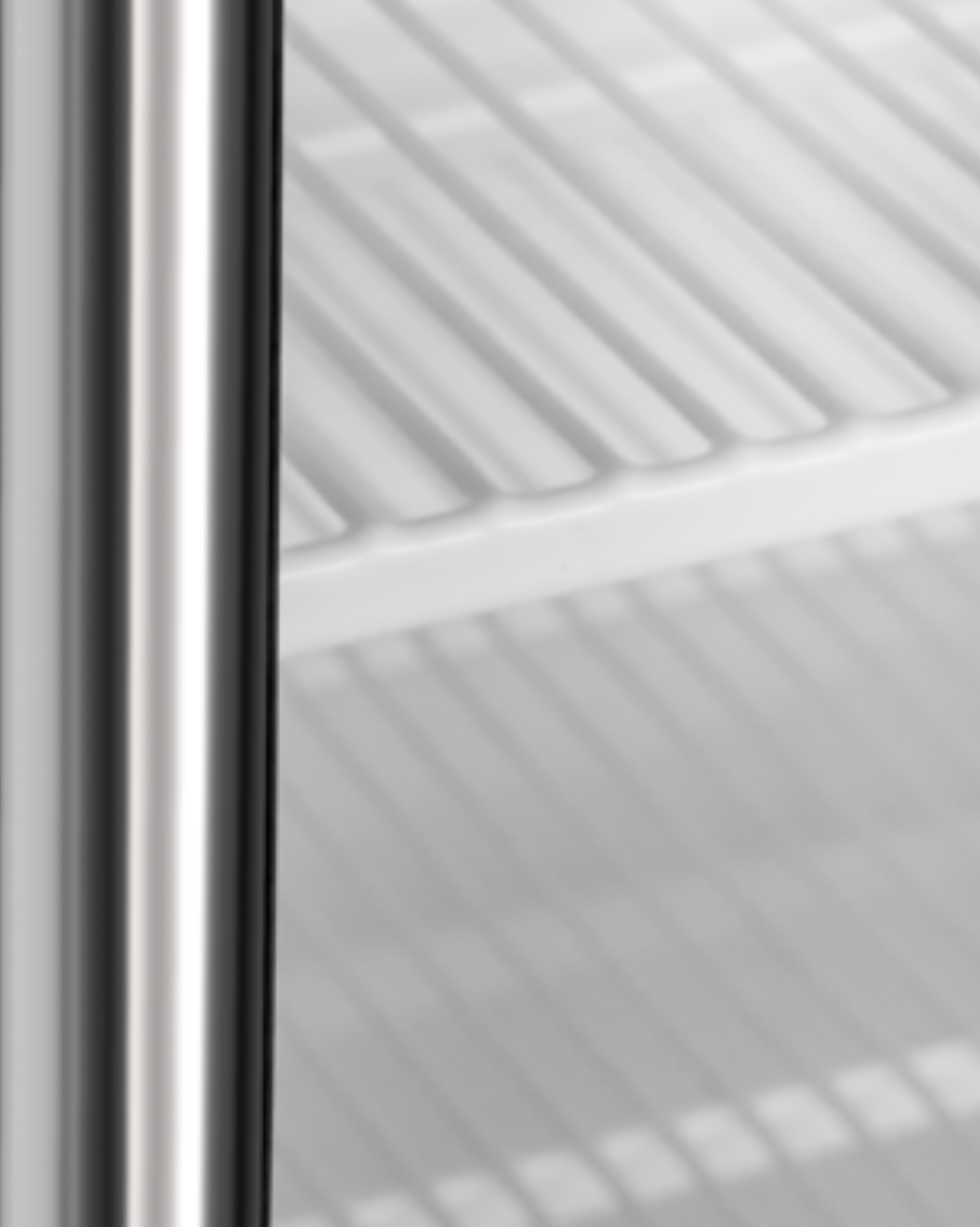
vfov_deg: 11.8
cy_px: -438
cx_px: -323
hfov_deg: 9.5
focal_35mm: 159
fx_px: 5769
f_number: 11
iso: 100
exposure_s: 1/80
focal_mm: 50
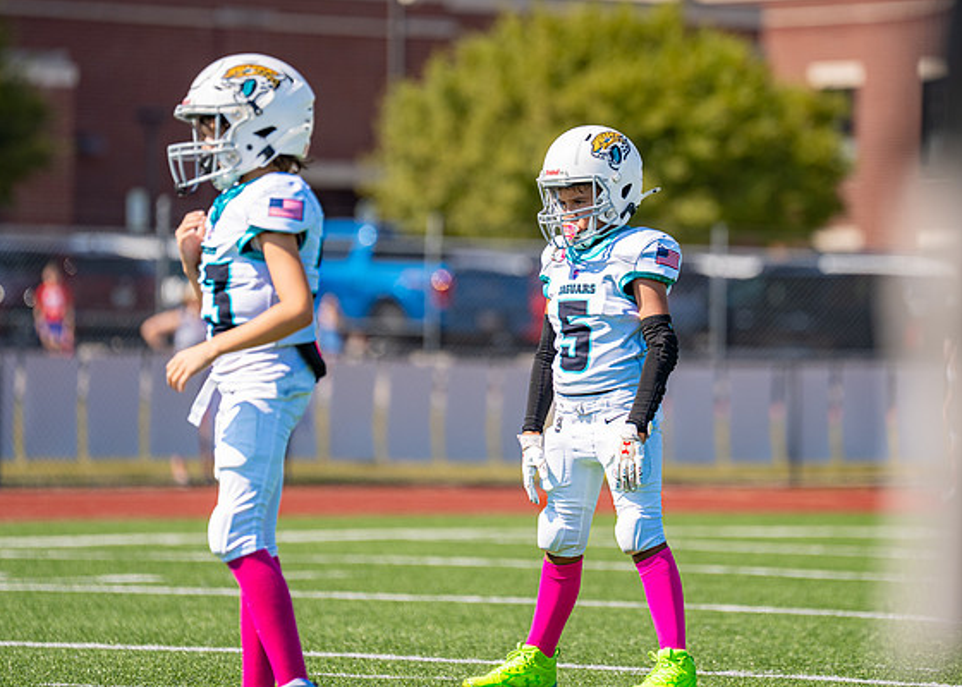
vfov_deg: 5.4
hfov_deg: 7.5
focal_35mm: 267
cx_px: 579
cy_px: 276
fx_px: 7295
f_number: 2.8
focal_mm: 200
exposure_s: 1/1600
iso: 100
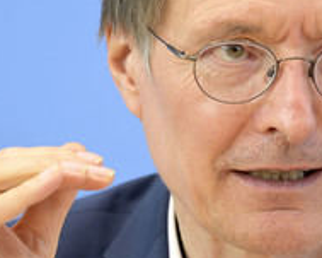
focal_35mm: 560
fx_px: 5334
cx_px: 224
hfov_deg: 3.5
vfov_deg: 2.8
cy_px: 60
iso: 5000
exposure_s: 1/500
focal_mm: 250
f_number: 5.6
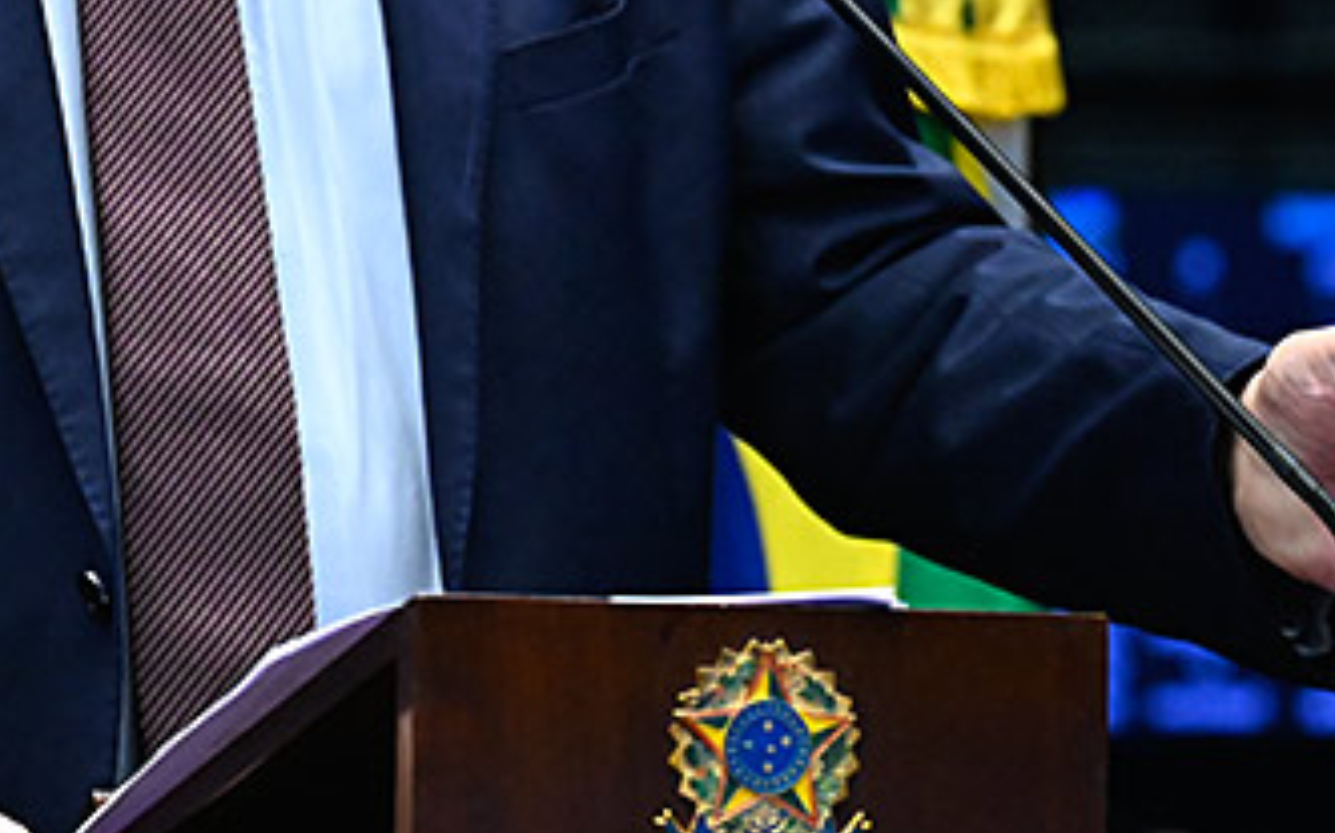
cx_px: 458
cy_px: -149
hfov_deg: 8.2
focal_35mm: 256
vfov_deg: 5.1
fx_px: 9308
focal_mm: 97
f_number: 5
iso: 6400
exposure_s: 1/125
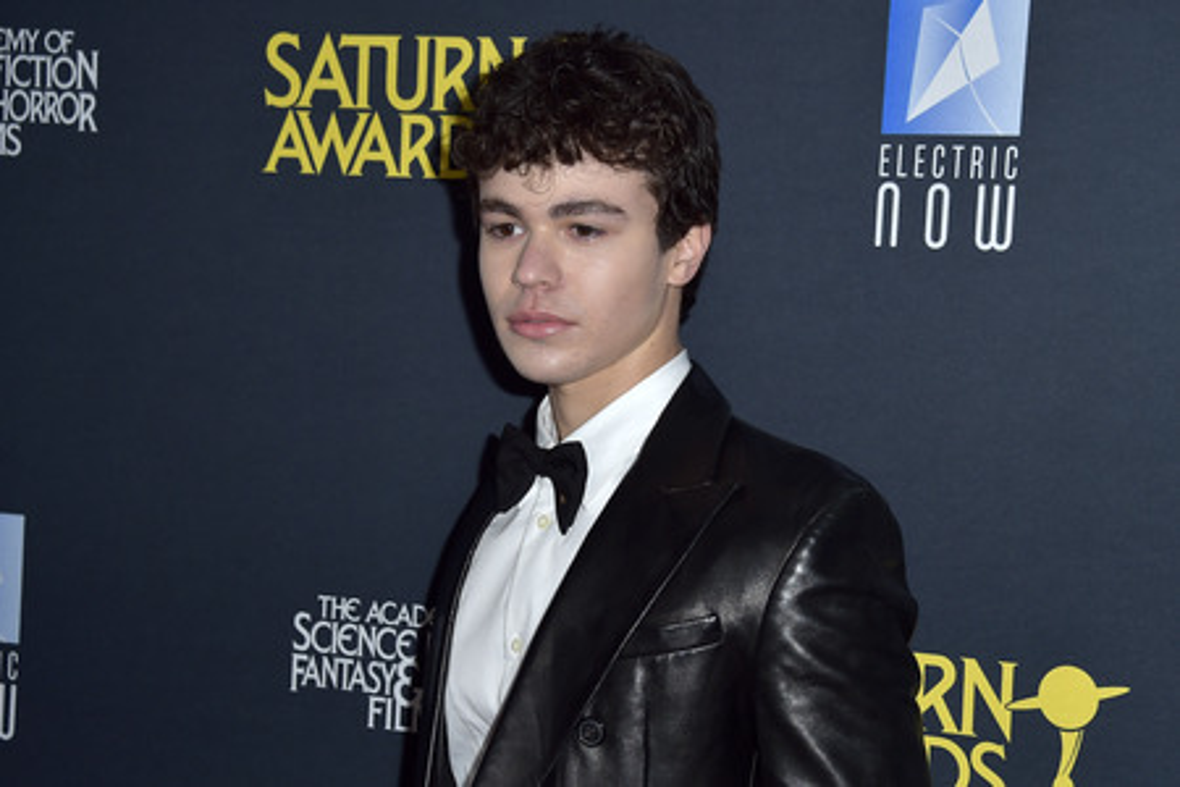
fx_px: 2360
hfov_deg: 28.1
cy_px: 394
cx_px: 590
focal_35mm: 72
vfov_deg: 18.9
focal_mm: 72
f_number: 6.3
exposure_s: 1/250
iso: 250
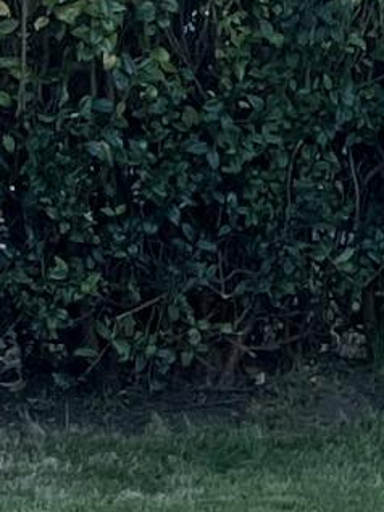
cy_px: -60
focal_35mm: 246
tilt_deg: -2.3
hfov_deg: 5.9
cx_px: 703
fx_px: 3636
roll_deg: -0.2
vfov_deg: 8.0
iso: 50
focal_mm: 5.7
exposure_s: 1/1838
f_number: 1.5
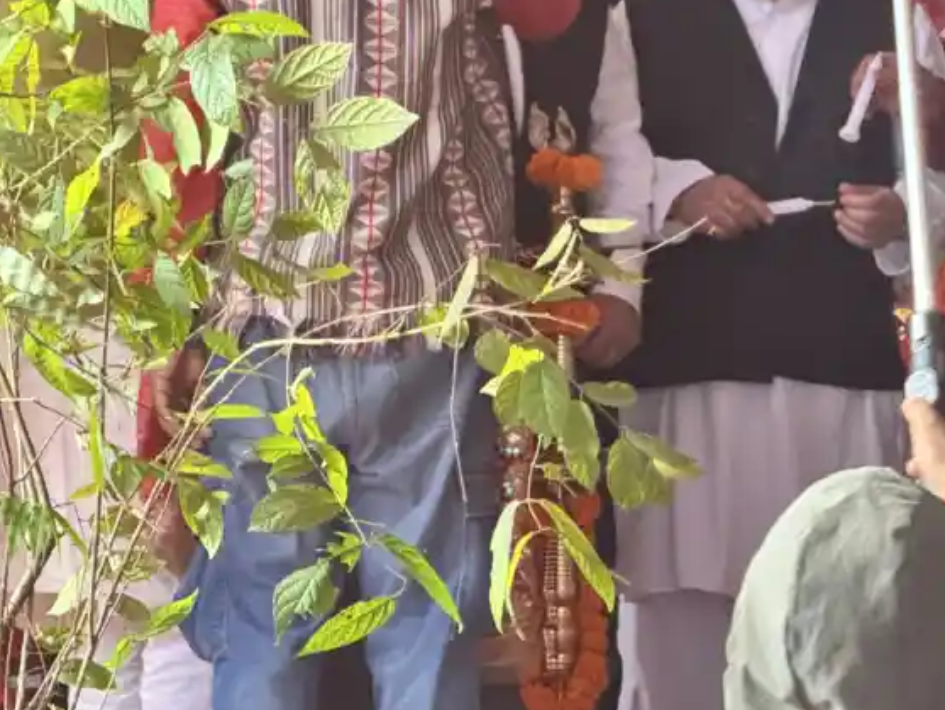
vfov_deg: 5.8
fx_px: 7046
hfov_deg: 7.7
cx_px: 340
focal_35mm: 258
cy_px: 380
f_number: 2.8
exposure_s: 1/60
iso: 640
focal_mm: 15.66
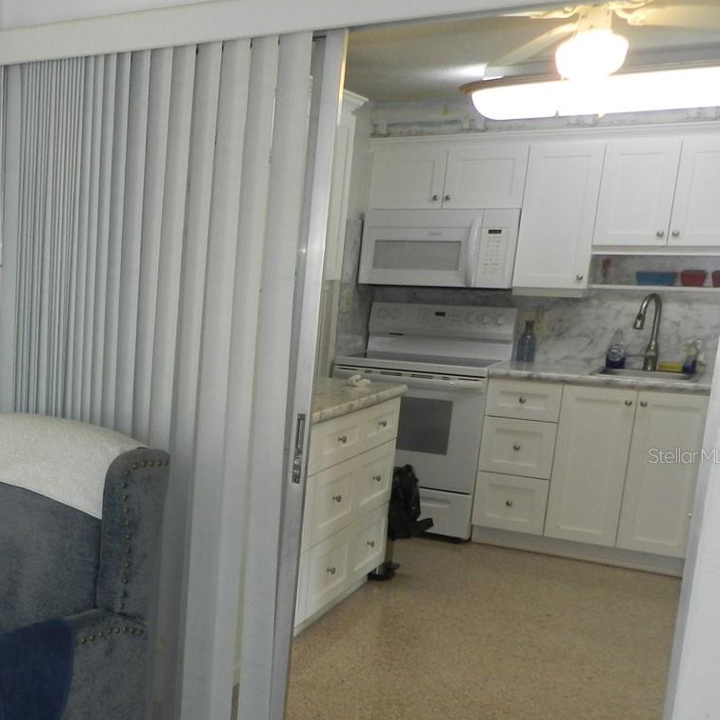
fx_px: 1012
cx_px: -24
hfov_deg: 35.0
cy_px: 455
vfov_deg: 38.9
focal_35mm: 43
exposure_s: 1/30
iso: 200
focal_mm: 4
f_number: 3.4
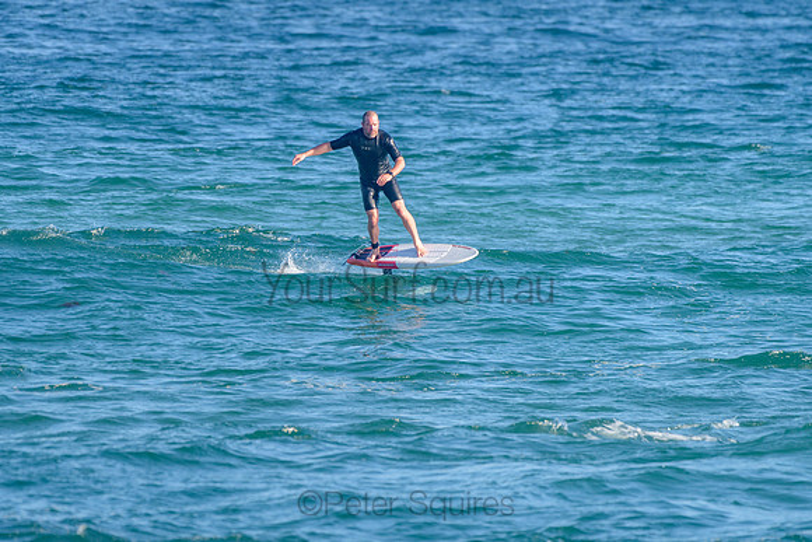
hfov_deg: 3.4
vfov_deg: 2.2
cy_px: 252
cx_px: 380
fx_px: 13834
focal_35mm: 613
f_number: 5.6
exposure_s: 1/2000
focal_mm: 500
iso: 640
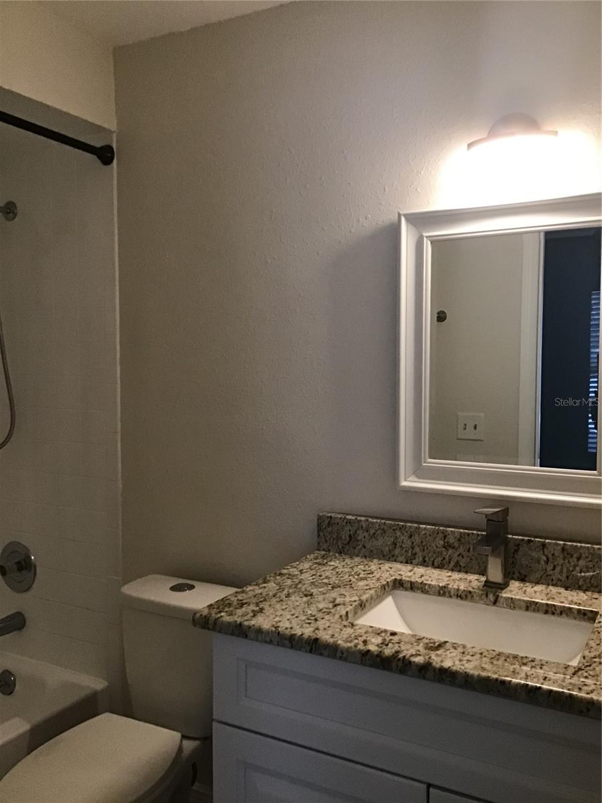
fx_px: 719
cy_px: 402
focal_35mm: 31
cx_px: 301
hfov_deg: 45.4
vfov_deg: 58.4
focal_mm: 3.3
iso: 125
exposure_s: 1/30
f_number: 2.4
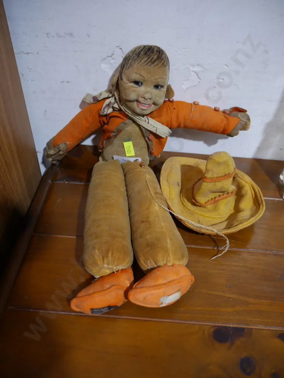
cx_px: 142
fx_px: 306
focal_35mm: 28
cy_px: 189
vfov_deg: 63.4
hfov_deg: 49.8
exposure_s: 1/60
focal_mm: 14
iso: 400
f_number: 3.5
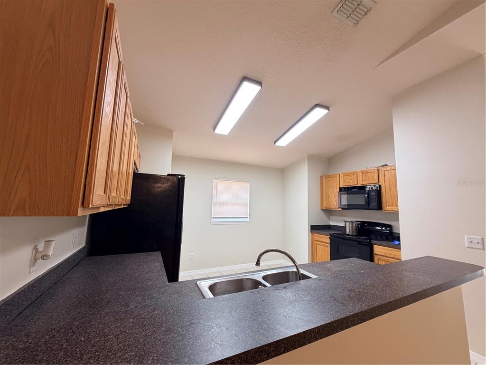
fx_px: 197
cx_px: 243
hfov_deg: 102.1
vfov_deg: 85.7
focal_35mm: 14
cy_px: 182
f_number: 2.2
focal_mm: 2.22
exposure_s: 1/120
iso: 250
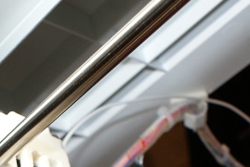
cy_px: 293
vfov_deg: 12.9
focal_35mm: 97
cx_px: -6
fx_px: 674
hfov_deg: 20.3
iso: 400
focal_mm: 18
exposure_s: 1/60
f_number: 5.6
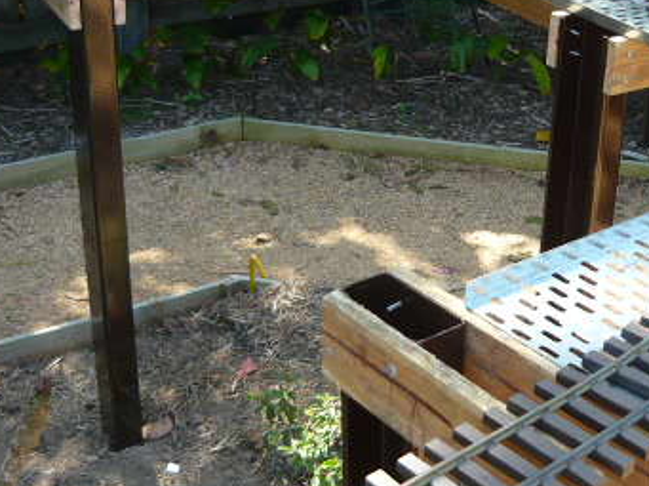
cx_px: 491
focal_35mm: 62
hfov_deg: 30.7
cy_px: 172
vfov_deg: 23.5
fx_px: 1161
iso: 100
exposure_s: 1/200
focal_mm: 5.5
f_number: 2.8
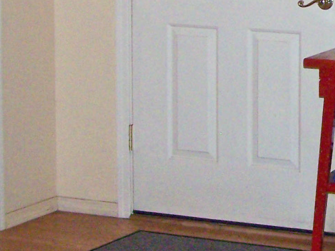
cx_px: 440
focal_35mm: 155
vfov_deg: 9.5
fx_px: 1501
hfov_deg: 12.3
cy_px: -35
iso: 160
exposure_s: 1/60
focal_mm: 6.3
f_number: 2.8
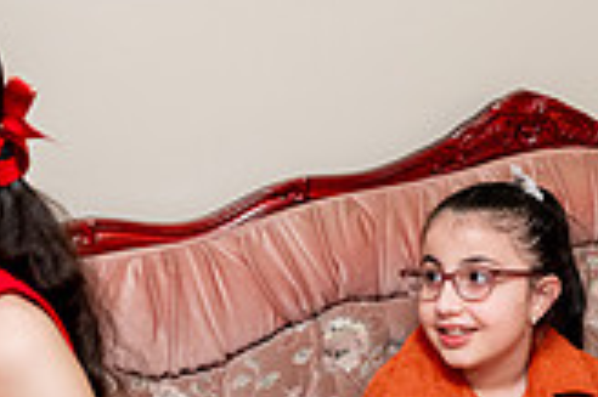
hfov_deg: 23.1
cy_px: 198
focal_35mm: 85
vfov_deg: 16.0
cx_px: 576
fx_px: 1411
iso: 1600
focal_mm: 24
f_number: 2.8
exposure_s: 1/160
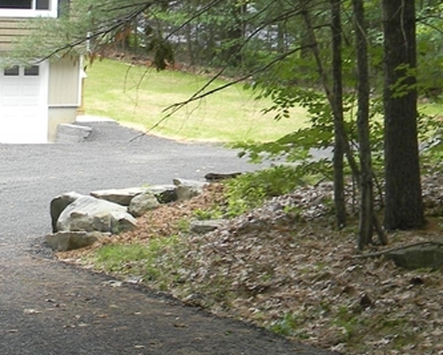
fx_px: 1417
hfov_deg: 17.0
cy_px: 113
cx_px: -94
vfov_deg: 14.3
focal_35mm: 108
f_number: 3.7
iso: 112
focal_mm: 6.4
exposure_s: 1/62.4
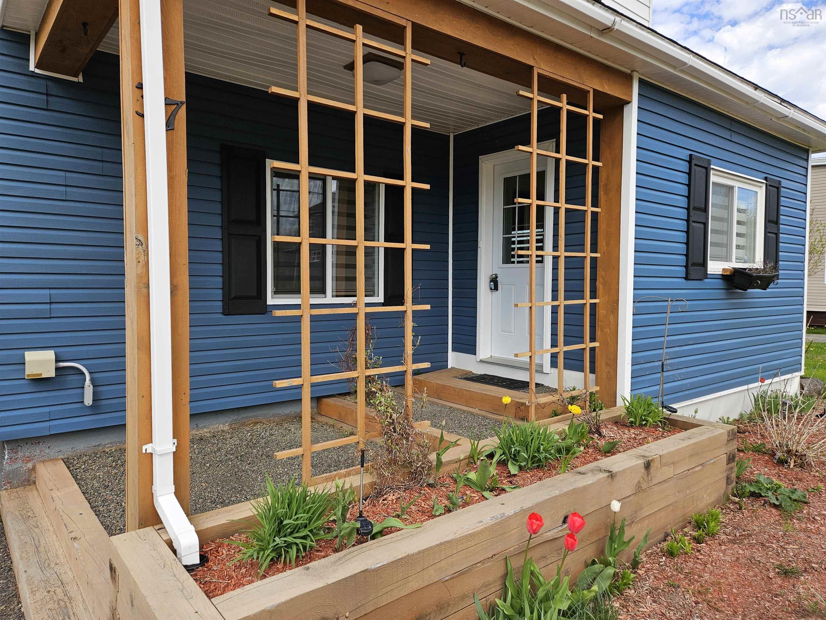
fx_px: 549
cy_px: 310
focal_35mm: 23
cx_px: 413
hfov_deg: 73.9
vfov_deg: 58.9
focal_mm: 5.4
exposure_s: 1/1248
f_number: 1.8
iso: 40
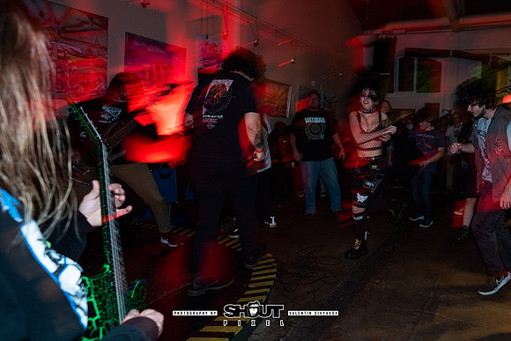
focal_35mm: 22
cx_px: 383
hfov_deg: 73.7
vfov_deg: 57.6
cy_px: 146
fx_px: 309
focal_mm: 14
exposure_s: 1/13
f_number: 2.8
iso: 800
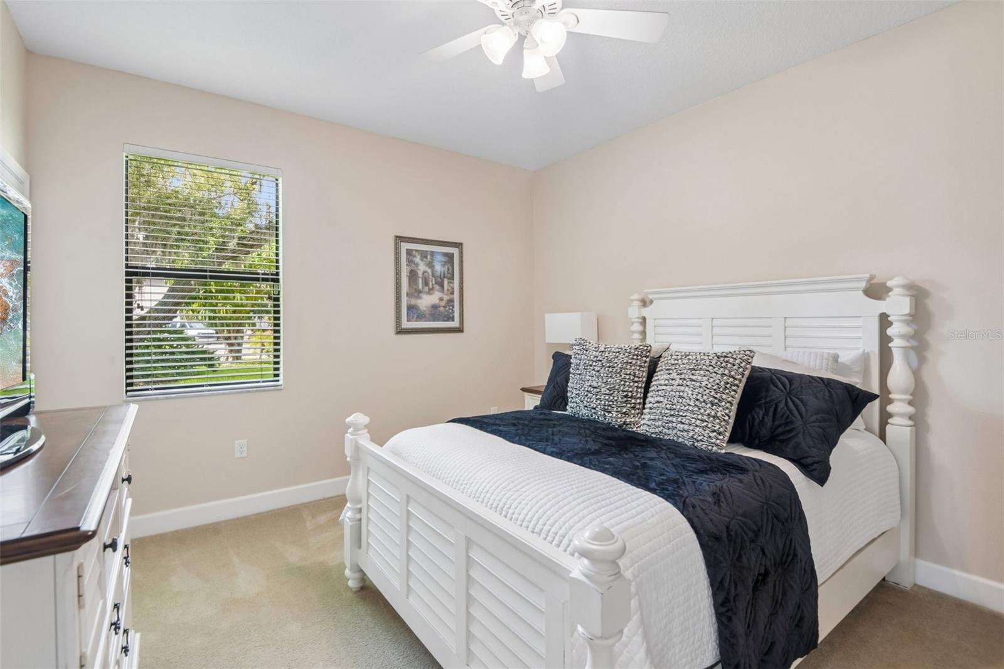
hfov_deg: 96.7
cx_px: 502
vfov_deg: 73.7
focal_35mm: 16
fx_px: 446
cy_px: 334
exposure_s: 1/13
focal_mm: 16
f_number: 8
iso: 400
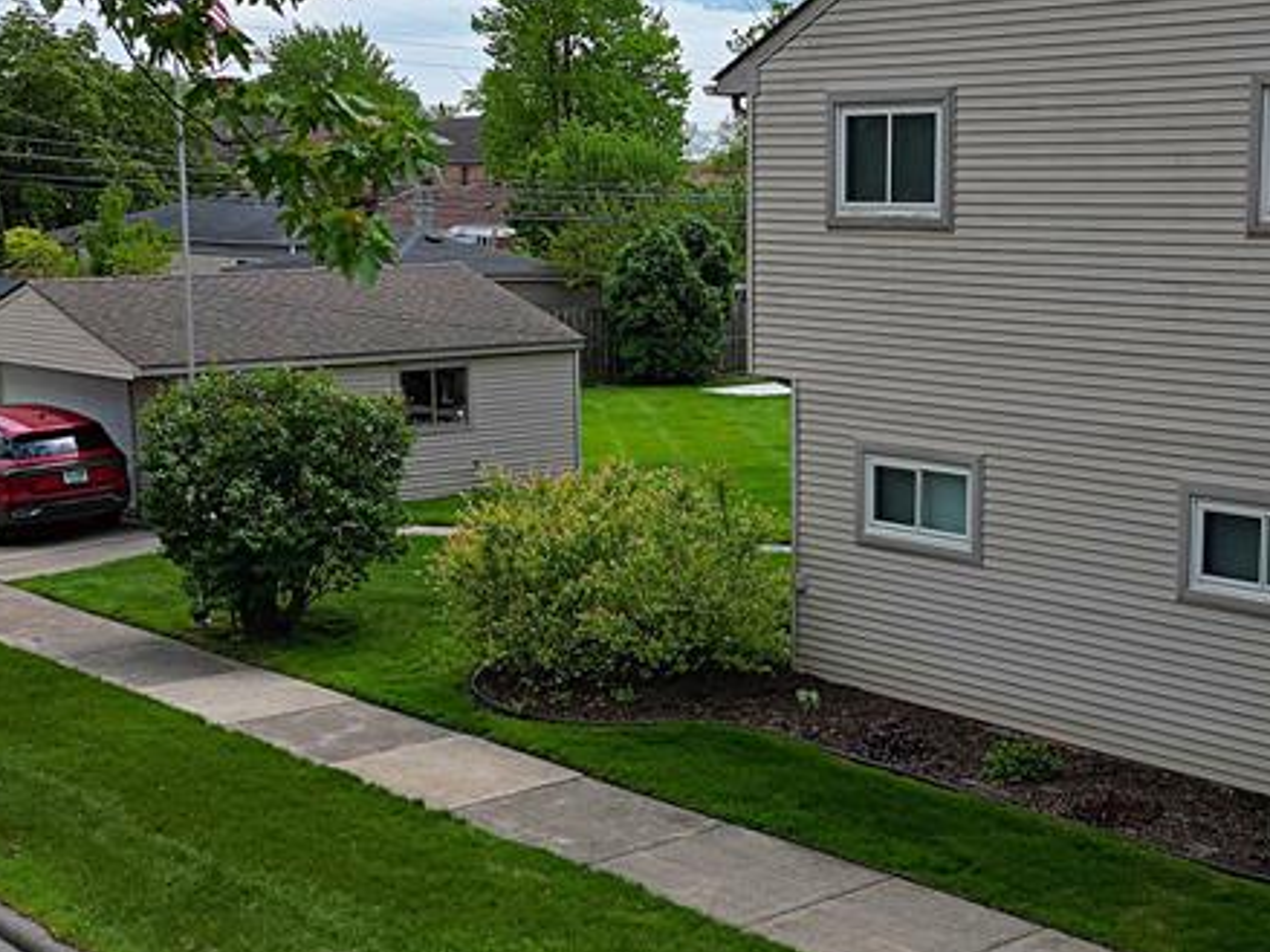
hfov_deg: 34.0
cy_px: 443
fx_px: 2054
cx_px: 865
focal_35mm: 56
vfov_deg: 26.1
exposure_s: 1/2500
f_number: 1.7
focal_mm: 6.7
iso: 100
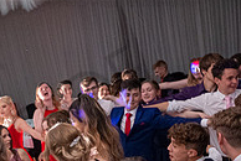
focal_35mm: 54
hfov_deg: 36.7
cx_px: 99
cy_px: 141
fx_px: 362
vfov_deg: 24.5
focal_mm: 10
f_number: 4
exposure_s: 1/30
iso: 2000
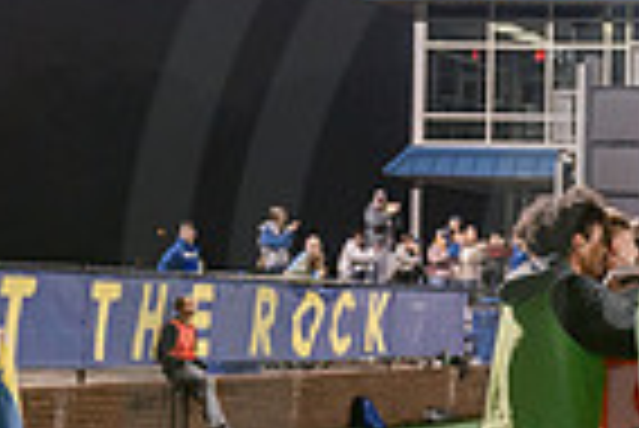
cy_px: 336
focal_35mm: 147
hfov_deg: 13.3
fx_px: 2612
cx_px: 918
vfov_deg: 9.3
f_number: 4
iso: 2500
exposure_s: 1/80
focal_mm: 36
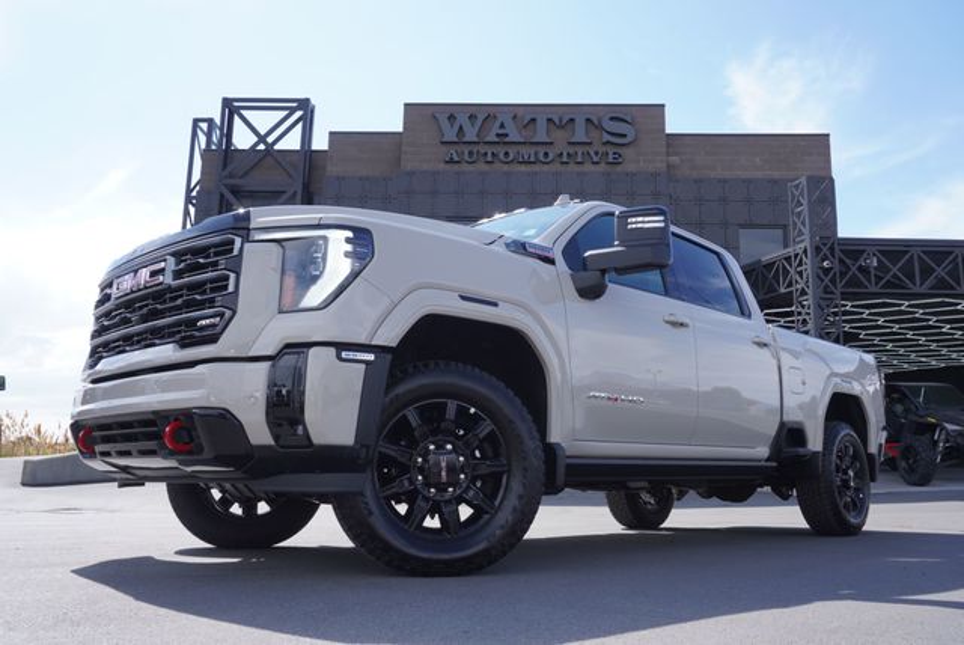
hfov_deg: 61.9
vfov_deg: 43.7
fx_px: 804
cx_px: 482
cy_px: 322
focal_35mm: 30
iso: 100
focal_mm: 20
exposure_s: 1/125
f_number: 8
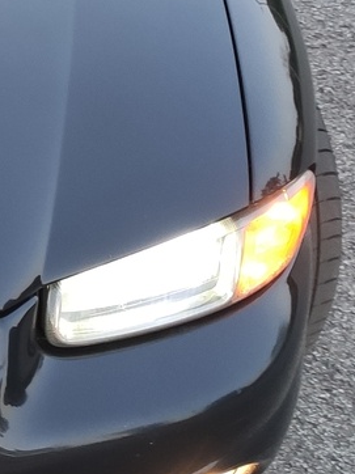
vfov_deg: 17.1
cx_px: -284
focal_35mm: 115
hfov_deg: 11.9
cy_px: 221
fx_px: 1574
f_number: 1.75
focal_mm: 4.77
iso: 517
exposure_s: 1/33
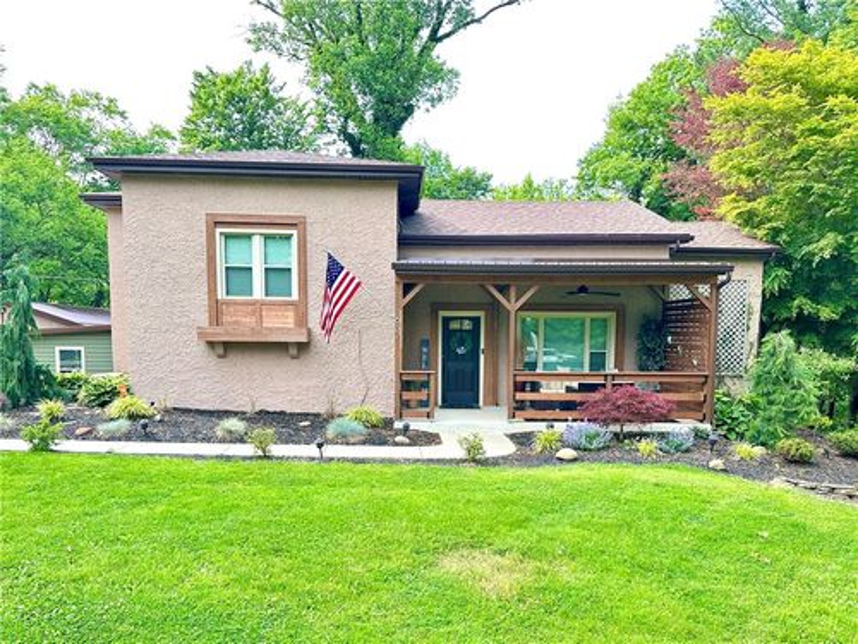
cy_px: 322
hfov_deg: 71.6
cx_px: 429
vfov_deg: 56.8
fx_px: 595
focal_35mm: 24
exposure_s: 1/298
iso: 80
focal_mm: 6.86
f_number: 1.78
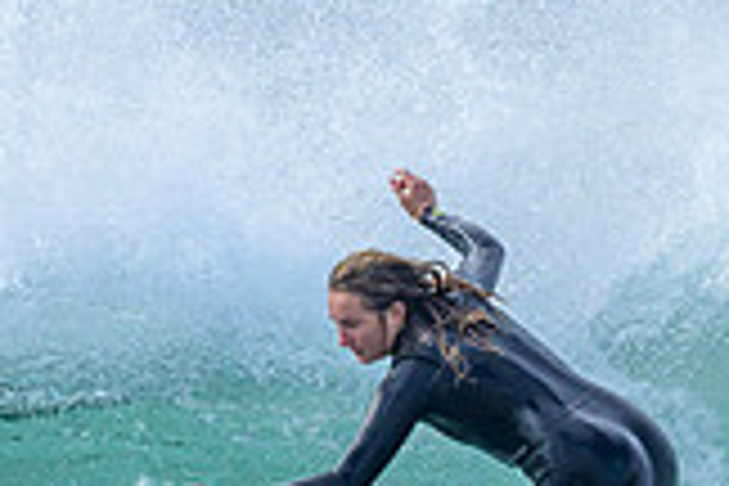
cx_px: 320
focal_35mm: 3546
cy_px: 538
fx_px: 71801
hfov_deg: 0.6
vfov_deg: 0.4
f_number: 6.3
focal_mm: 800
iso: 320
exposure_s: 1/2000
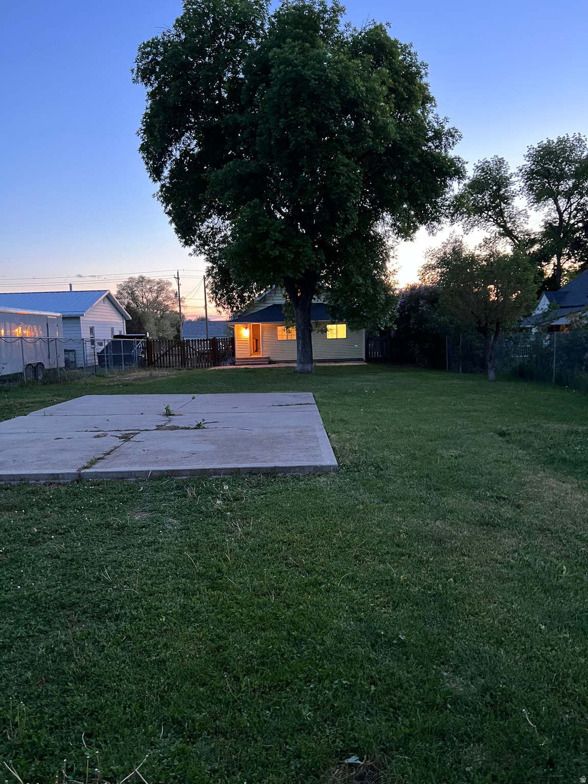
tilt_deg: -5.6
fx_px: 589
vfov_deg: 67.3
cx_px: 294
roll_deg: +1.6
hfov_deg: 53.1
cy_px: 392
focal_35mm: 26
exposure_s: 1/30
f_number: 1.5
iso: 640
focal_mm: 5.7
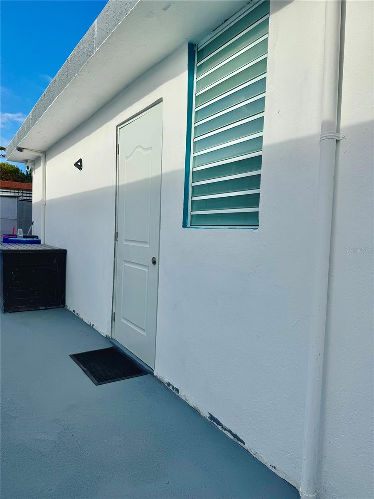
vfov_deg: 71.6
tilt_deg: -2.9
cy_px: 250
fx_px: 346
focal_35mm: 24
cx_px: 187
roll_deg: -2.4
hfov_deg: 56.8
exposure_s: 1/6410
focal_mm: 6.76
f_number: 1.78
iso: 80
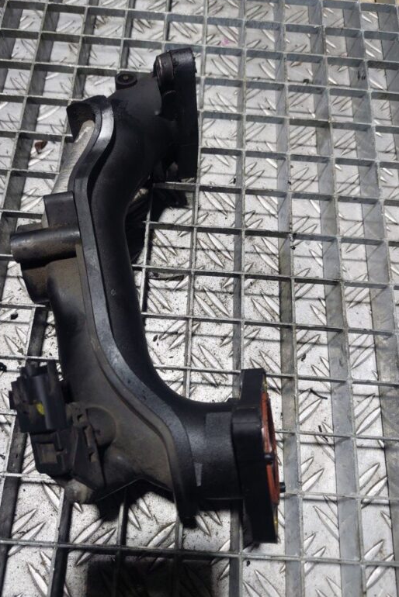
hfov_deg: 47.9
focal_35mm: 27
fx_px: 448
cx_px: 175
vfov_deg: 67.4
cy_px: 301
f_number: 1.8
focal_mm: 5.23
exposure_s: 1/50
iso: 200
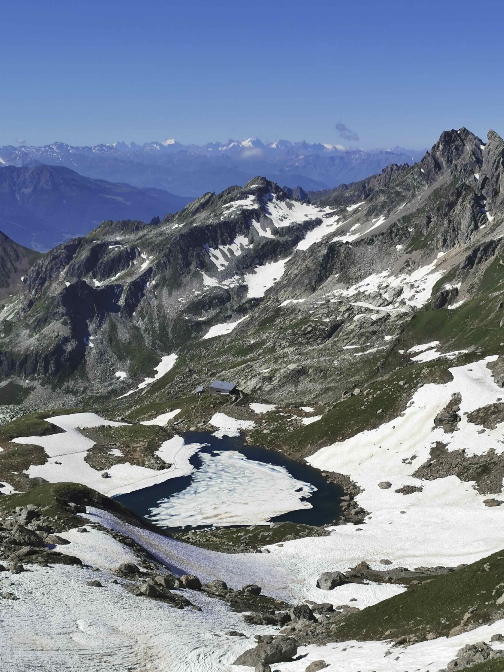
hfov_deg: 27.0
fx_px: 1048
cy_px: 331
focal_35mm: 54
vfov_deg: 35.5
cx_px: 255
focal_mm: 5.56
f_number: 1.6
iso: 50
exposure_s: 1/7143
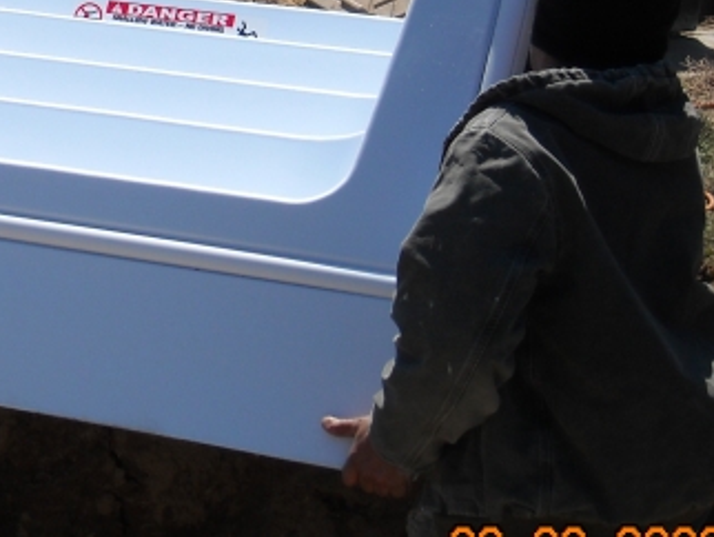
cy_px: 22
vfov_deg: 11.0
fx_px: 2766
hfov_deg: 14.4
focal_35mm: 134
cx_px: -84
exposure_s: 1/337
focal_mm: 8.85
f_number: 6.6
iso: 64
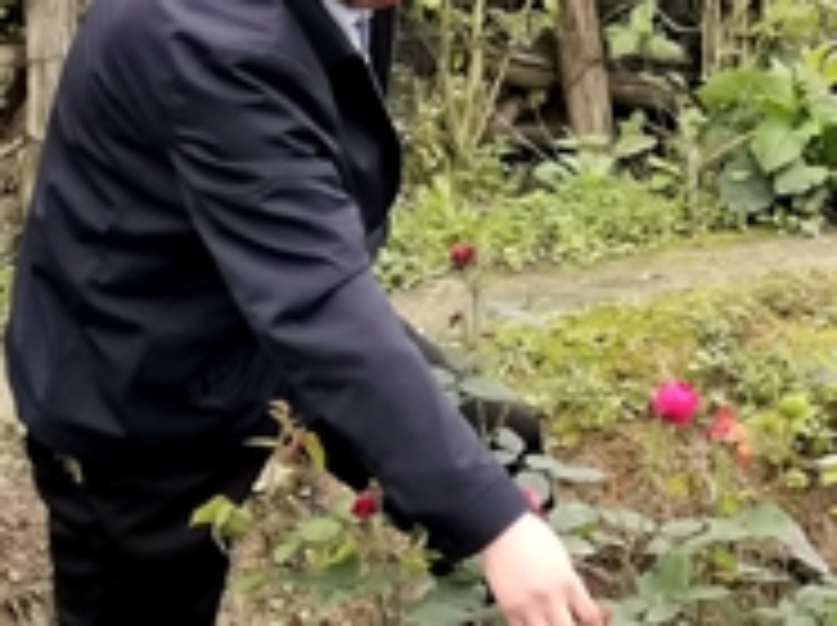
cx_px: 1044
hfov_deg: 13.7
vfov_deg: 10.6
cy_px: 63
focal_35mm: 139
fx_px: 3357
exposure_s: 1/100
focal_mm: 4.75
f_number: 1.8
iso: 160
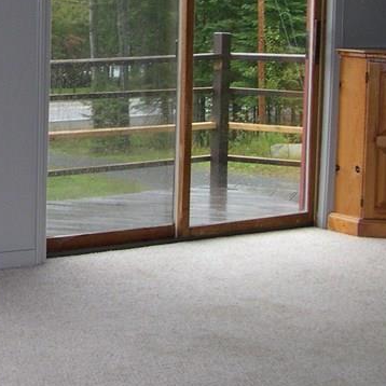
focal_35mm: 96
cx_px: -66
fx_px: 1211
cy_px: 45
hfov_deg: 17.3
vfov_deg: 17.9
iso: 226
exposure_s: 1/60
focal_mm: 8
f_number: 2.8
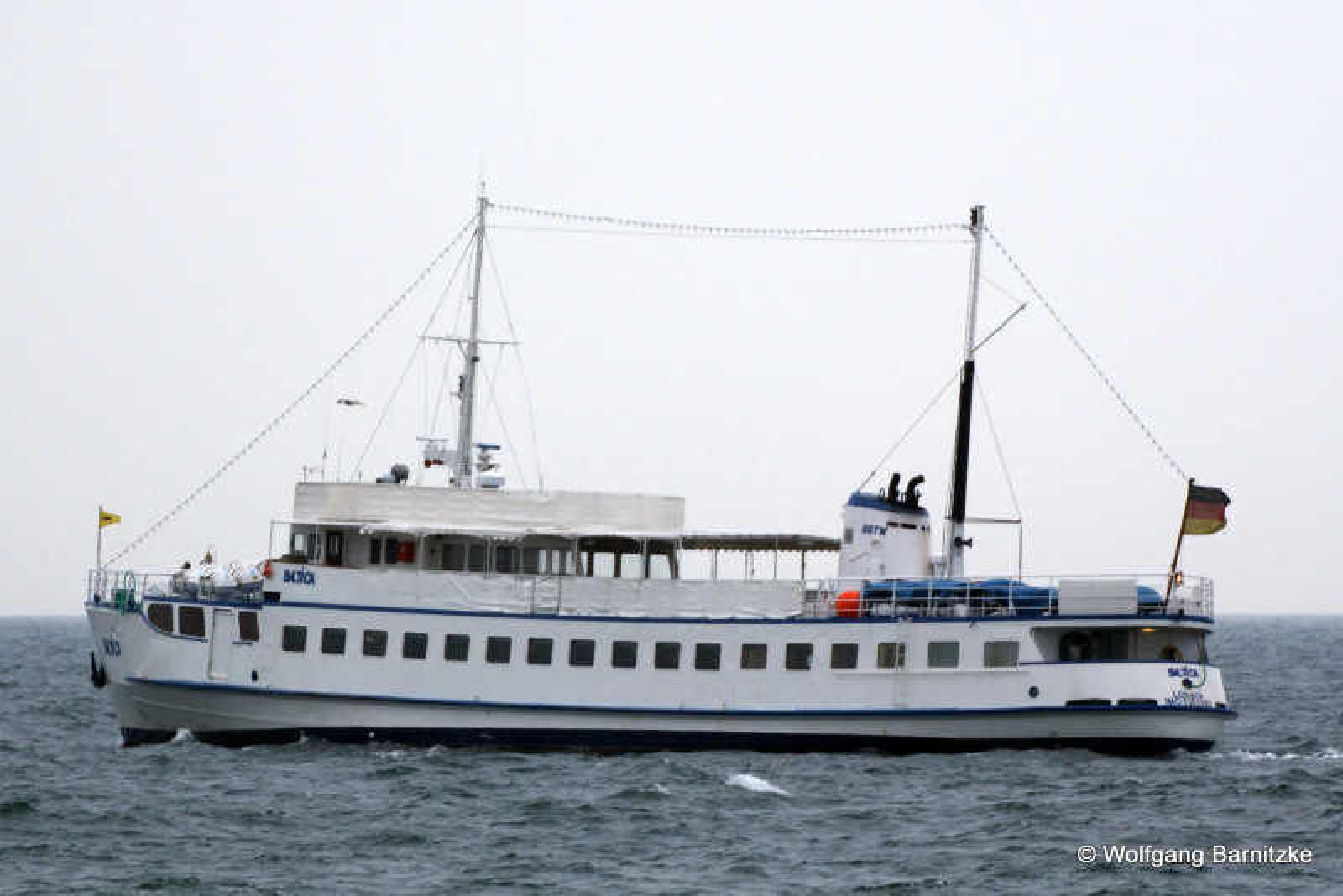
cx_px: 672
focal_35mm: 225
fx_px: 8396
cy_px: 448
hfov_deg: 9.1
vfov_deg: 6.1
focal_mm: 150
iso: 125
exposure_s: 1/250
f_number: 5
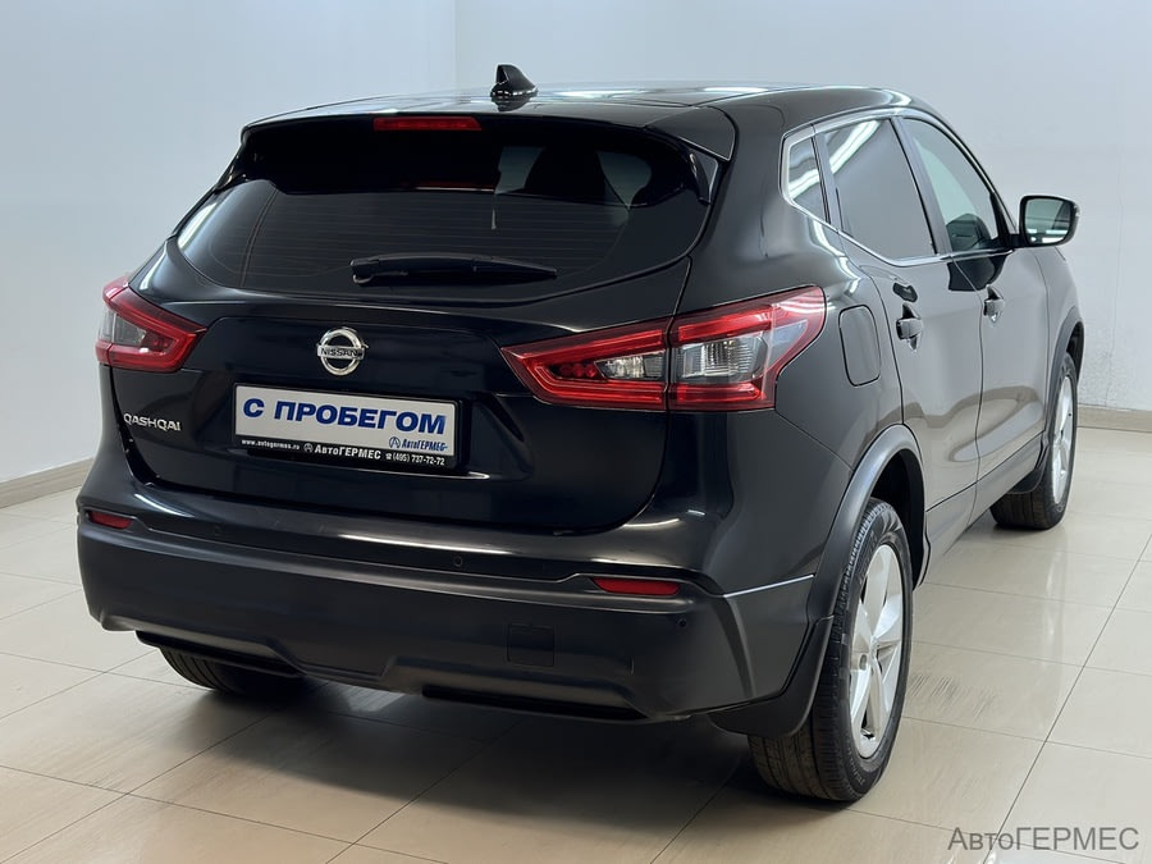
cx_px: 576
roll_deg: -0.4
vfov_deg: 30.3
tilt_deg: -11.1
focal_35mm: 48
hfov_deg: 39.7
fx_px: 1597
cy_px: 432
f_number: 1.78
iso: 80
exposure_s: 1/100
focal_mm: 6.86
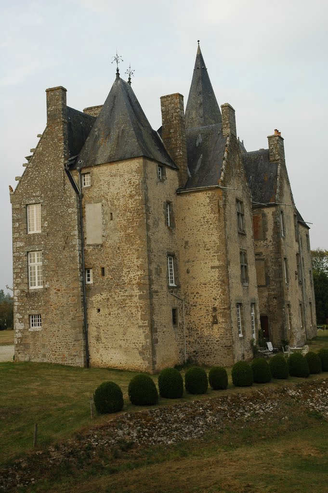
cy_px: 246
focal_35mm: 46
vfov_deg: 42.4
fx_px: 637
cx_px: 164
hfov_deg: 28.9
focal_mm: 31
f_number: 9
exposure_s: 1/100
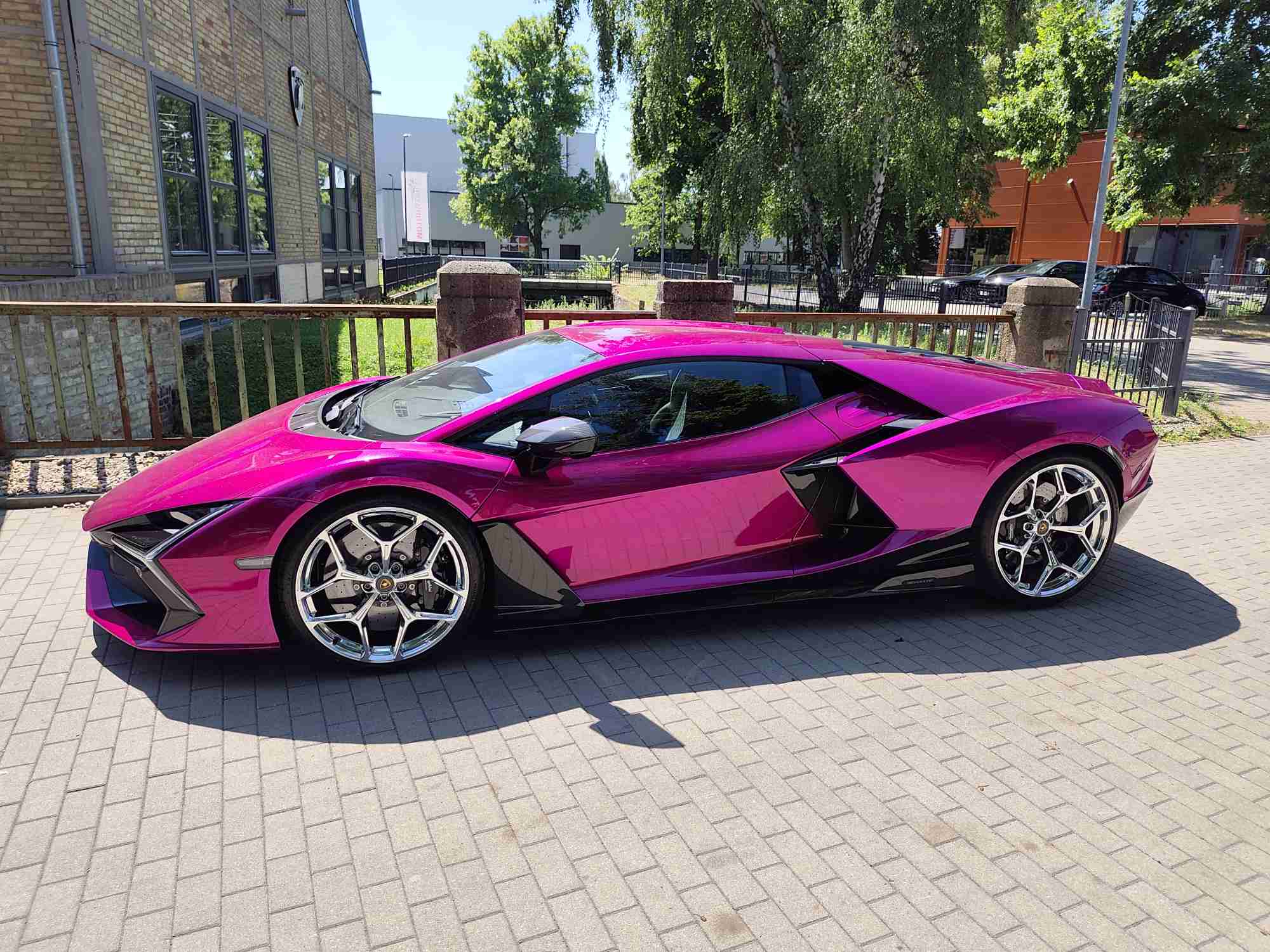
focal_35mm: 23
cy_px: 476
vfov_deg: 58.9
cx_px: 635
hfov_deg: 73.9
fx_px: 844
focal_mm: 6.04
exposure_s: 1/442
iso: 50
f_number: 1.7
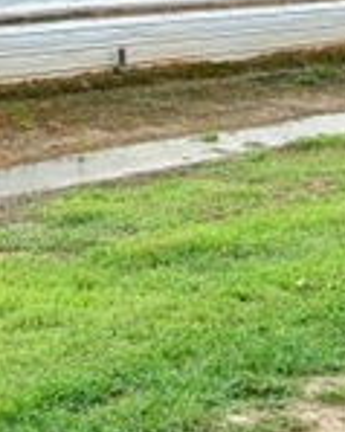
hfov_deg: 10.3
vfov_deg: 13.6
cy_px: 0
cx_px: -293
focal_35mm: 140
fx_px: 1789
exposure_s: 1/6400
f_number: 4
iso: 1250
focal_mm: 37
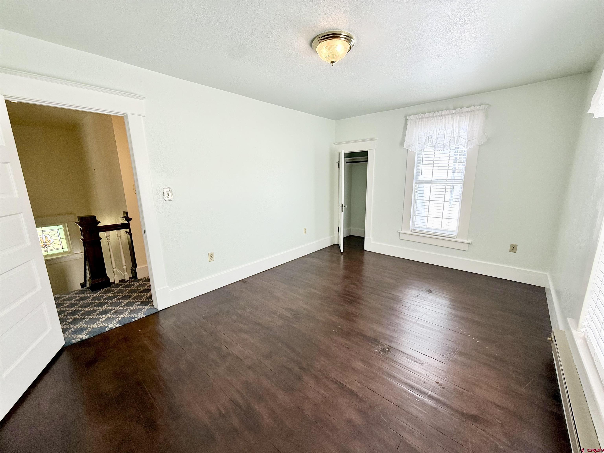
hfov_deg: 102.1
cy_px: 226
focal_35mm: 14
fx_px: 244
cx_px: 302
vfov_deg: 85.7
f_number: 2.2
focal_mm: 2.22
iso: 80
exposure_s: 1/120
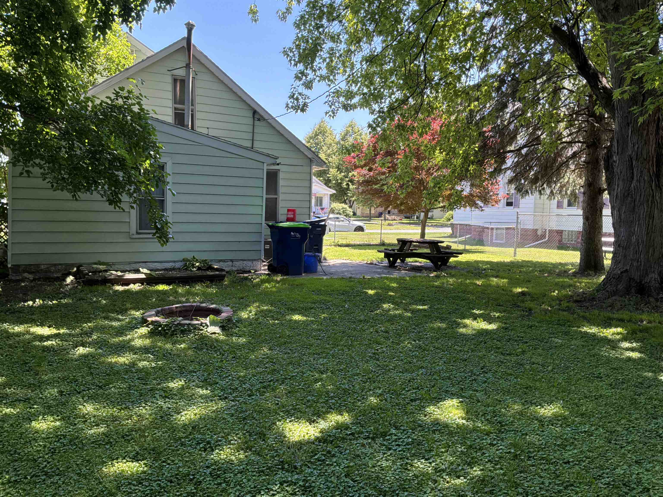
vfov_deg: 49.7
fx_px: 536
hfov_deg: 63.4
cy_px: 248
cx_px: 332
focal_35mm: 28
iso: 50
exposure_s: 1/243
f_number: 1.8
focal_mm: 3
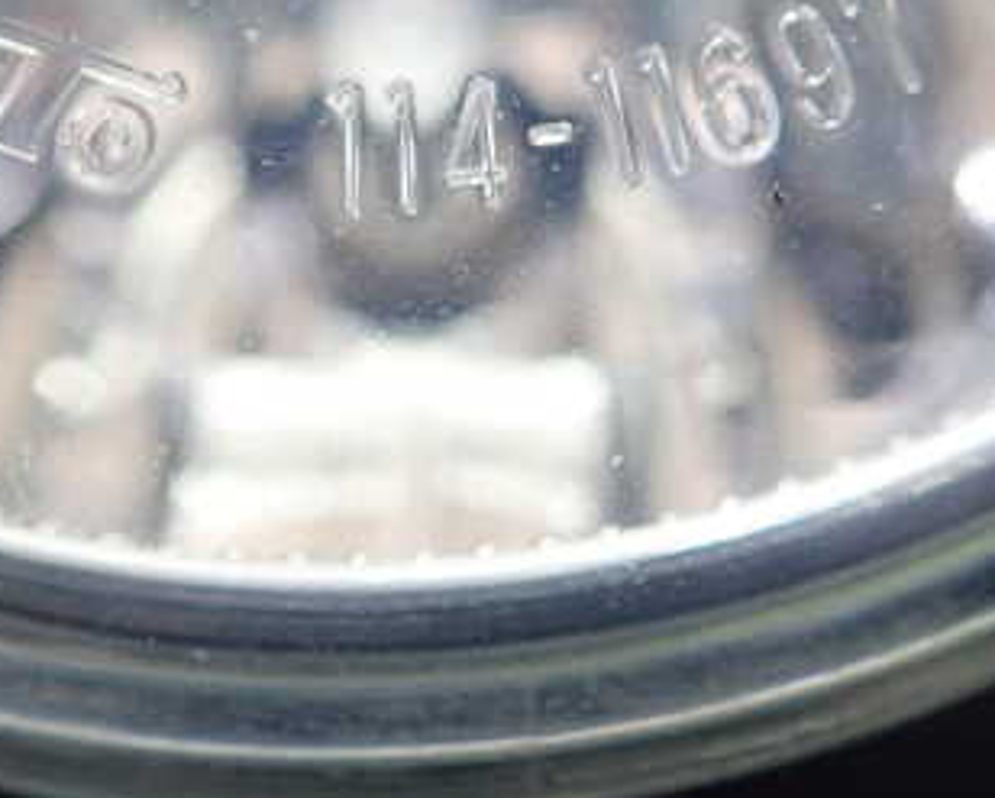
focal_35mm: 57
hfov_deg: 32.9
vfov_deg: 26.4
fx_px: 1680
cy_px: 200
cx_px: 430
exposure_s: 1/125
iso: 800
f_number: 2.3
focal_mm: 5.5
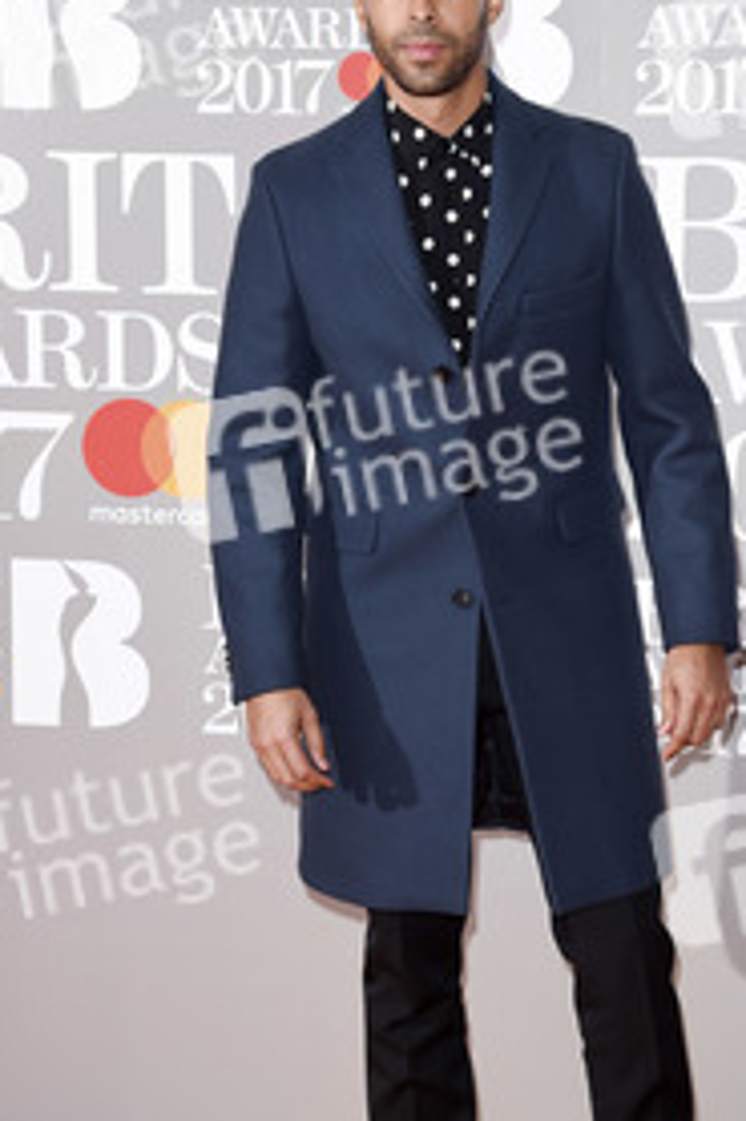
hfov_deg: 14.4
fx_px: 2956
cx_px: 494
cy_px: 649
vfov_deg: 21.5
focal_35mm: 95
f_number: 5.6
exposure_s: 1/250
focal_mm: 66
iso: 400
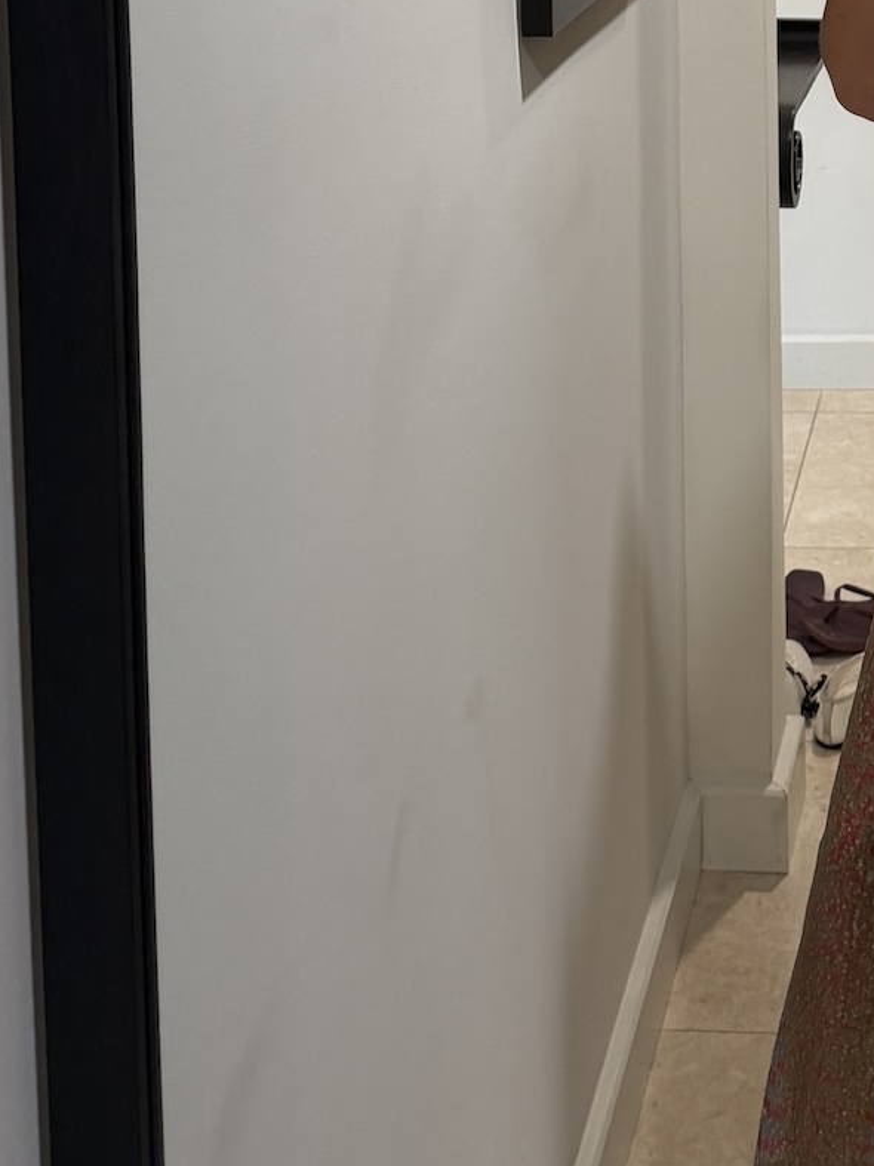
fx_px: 2054
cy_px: 67
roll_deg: +0.1
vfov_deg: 30.0
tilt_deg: -10.4
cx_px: 862
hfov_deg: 23.1
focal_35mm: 61
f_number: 1.78
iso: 200
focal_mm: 6.76
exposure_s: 1/60
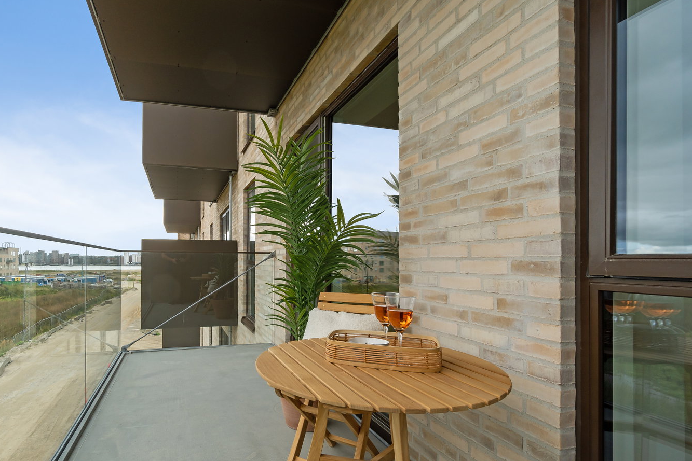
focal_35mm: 18
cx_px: 277
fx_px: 346
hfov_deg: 88.9
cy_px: 257
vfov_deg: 67.2
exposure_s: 1/100
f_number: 8
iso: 200
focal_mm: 10
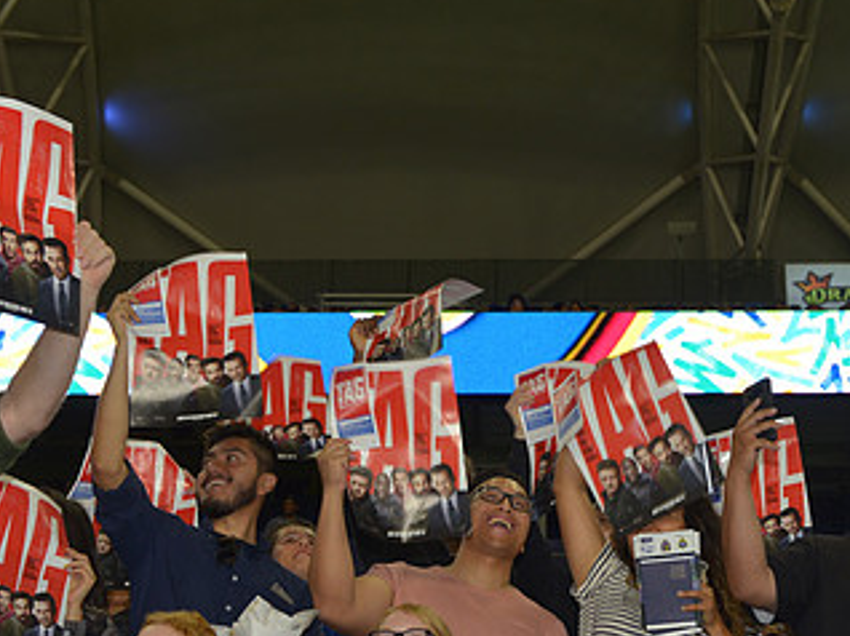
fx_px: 1938
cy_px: 434
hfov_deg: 24.7
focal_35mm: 79
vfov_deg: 18.6
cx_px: 519
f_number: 5.6
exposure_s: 1/60
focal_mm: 45
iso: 320
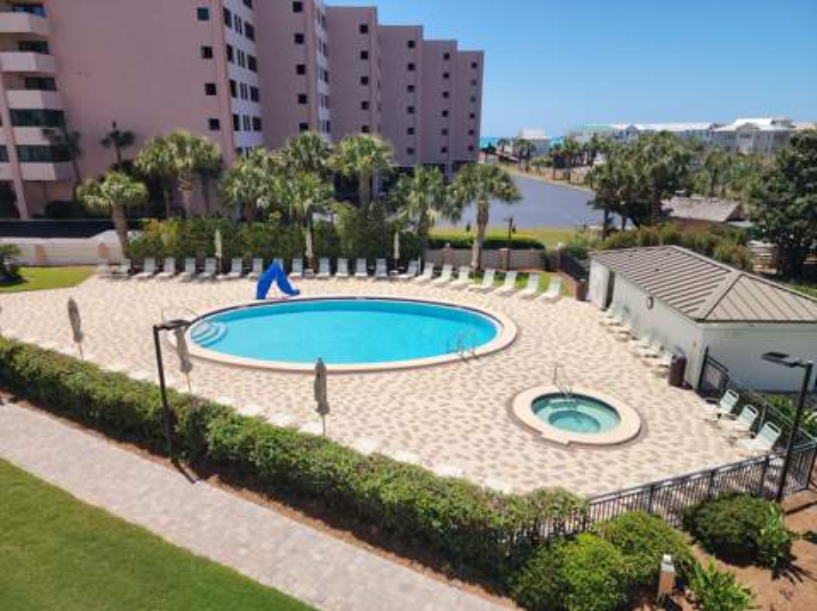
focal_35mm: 23
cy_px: 306
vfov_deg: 58.8
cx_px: 408
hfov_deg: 74.0
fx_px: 542
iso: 12
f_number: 1.8
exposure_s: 1/1493
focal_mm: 6.4
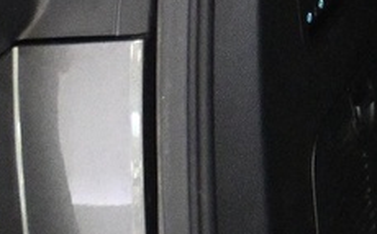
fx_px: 2325
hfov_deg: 8.0
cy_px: -75
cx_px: 1120
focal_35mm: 227
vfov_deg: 5.7
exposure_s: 1/80
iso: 4000
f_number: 4
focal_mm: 21
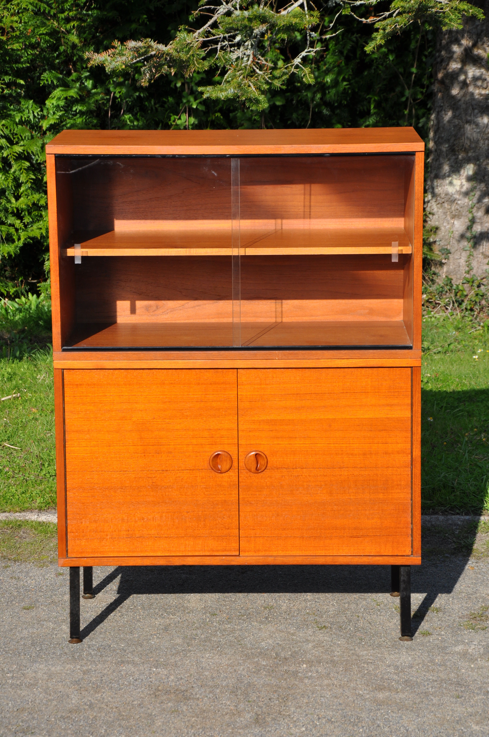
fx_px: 2145
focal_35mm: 105
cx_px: 244
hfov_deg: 13.0
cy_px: 368
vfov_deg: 19.5
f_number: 9.5
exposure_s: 1/350
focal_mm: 70
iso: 200
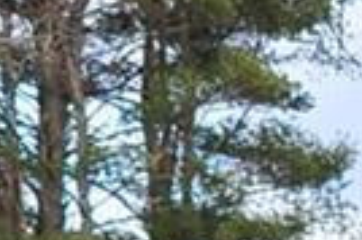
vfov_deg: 5.8
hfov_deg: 7.7
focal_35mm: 230
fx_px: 2310
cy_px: 543
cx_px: 1100
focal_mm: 20
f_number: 9
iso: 640
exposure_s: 1/400
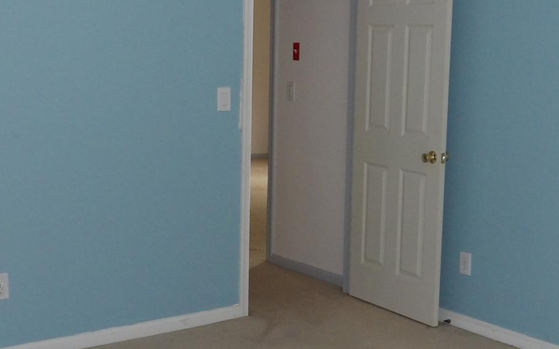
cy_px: 184
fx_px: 883
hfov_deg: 34.8
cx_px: 366
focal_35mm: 58
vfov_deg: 22.4
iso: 200
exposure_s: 1/33
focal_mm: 4.3
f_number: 3.2
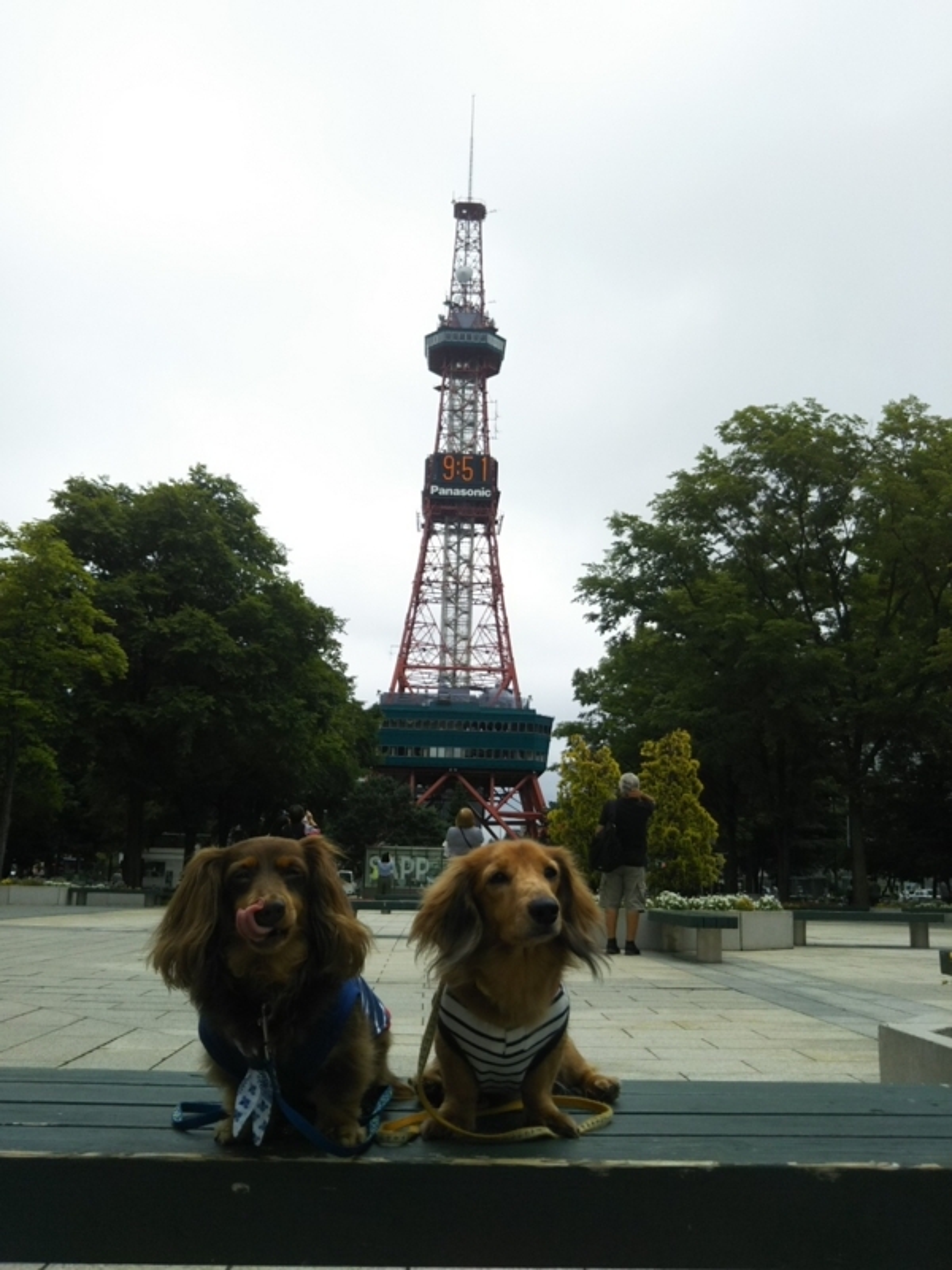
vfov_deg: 60.0
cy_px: 635
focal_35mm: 30
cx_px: 476
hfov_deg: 46.8
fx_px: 1100
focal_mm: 4
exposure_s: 1/1187
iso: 25
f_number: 2.2
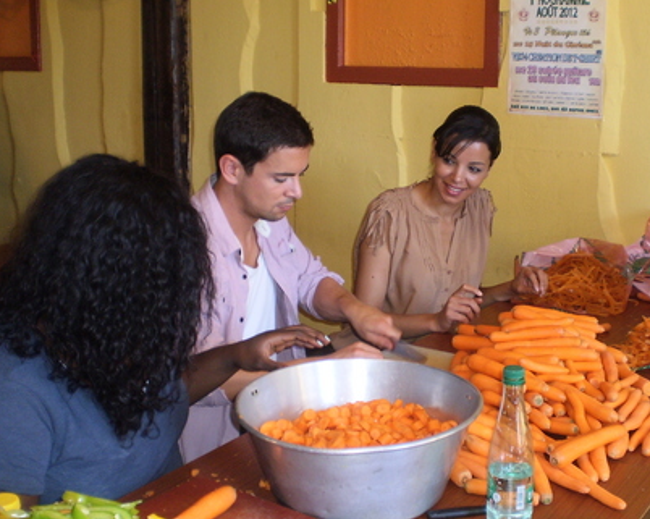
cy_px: 238
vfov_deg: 30.8
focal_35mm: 49
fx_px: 942
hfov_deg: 37.9
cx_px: 396
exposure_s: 1/30
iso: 125
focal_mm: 6.3
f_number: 3.1
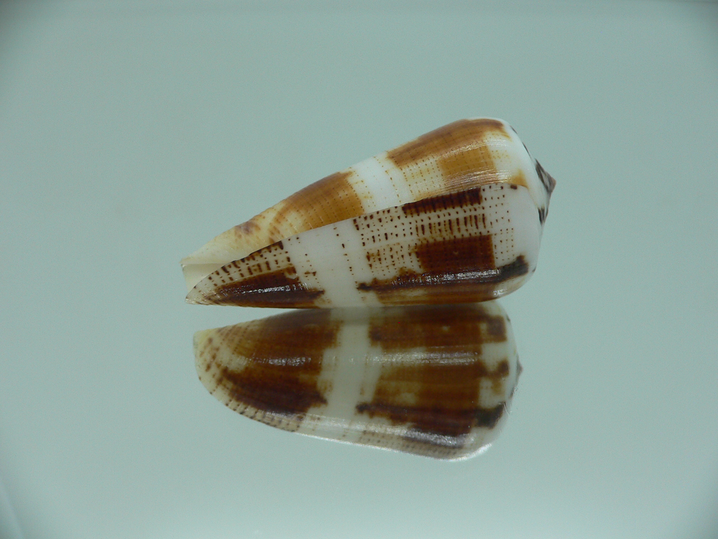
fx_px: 726
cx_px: 359
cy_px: 270
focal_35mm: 35
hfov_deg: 52.6
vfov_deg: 40.7
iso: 80
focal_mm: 4.6
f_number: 2.8
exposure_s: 1/60
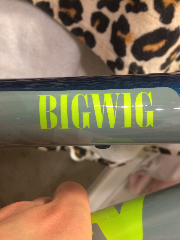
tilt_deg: -24.7
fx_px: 201
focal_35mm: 29
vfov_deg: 61.7
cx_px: 90
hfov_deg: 48.2
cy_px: 120
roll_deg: -34.0
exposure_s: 1/33
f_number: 2.2
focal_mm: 4.15
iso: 250
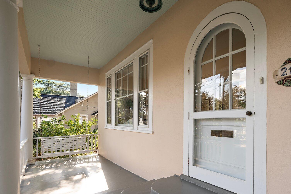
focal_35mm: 19
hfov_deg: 86.6
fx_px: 154
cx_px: 161
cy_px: 129
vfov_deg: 63.0
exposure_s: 1/160
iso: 100
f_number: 4
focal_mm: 14
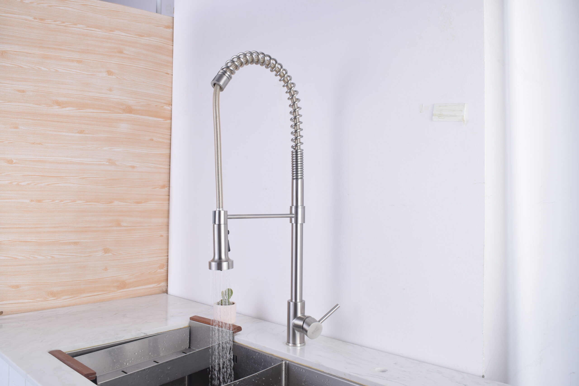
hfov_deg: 61.9
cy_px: 193
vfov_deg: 43.6
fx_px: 482
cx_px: 290
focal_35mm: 30
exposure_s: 1/160
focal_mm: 20
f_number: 8
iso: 100
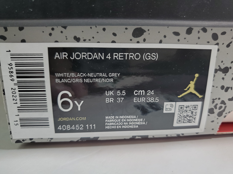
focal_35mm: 26
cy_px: 87
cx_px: 116
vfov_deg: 53.1
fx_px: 175
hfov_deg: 67.3
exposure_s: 1/100
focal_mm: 4.3
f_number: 1.5
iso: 64
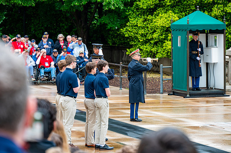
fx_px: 987
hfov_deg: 13.3
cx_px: 114
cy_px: 73
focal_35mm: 154
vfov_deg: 8.9
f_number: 6.3
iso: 250
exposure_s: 1/100
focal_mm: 145
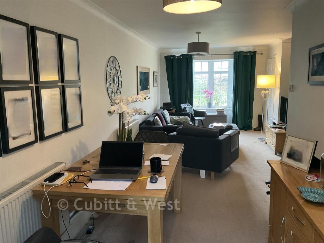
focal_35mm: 29
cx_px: 162
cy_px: 122
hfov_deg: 61.7
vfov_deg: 48.2
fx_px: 271
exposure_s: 1/50
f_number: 1.8
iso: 200
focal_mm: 3
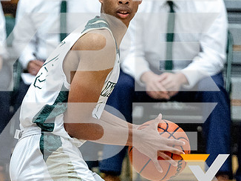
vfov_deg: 2.2
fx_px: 4731
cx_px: 111
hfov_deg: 2.9
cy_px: 184
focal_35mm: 680
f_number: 2.8
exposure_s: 1/1000
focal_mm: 200
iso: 1250
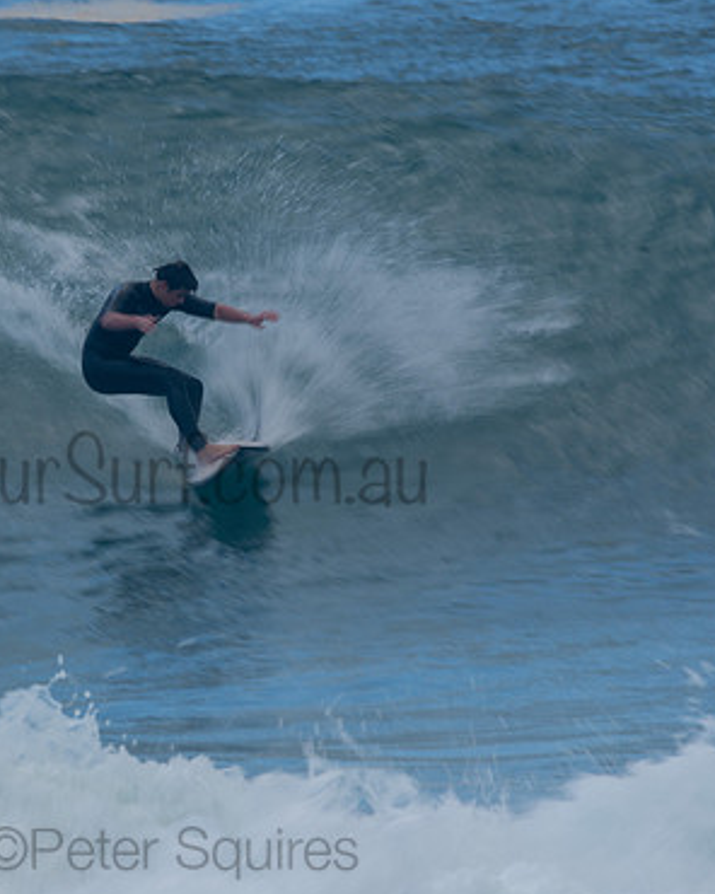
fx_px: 29203
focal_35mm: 1104
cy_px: 448
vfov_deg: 1.8
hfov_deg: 1.4
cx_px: 172
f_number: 18
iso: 100
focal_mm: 500
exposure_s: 1/30
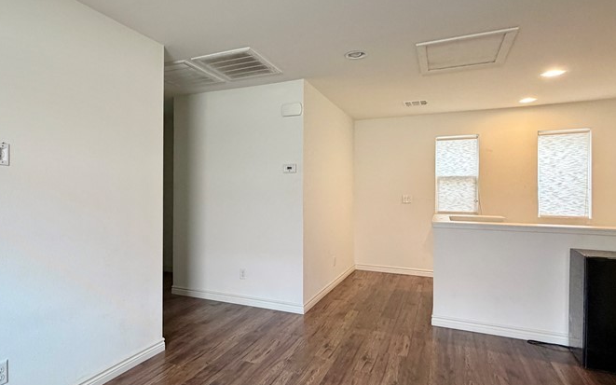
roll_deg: -1.1
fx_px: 386
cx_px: 240
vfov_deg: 53.0
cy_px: 190
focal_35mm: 23
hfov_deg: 76.1
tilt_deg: -1.4
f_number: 2.2
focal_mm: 2.22
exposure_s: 1/73
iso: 320
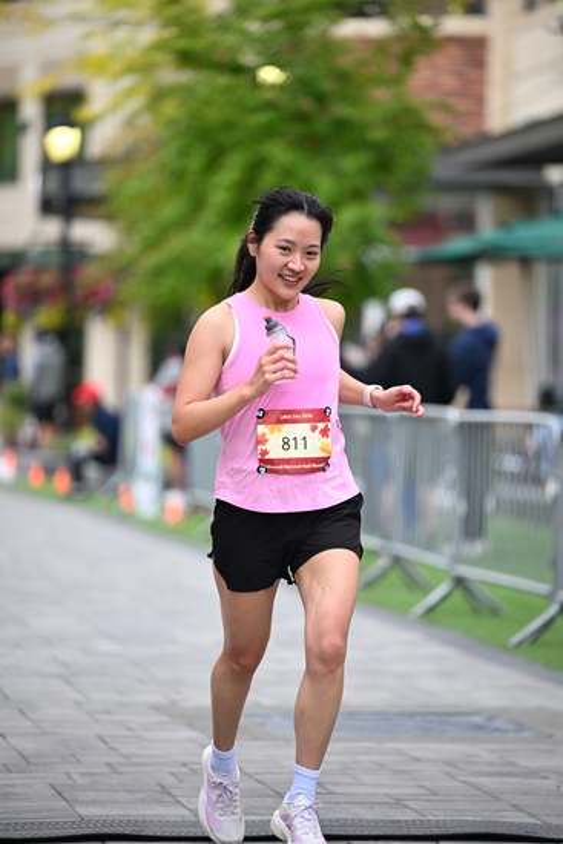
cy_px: 422
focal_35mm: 165
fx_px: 3868
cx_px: 282
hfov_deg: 8.3
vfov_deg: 12.4
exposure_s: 1/1600
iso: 1000
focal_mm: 165
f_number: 2.8
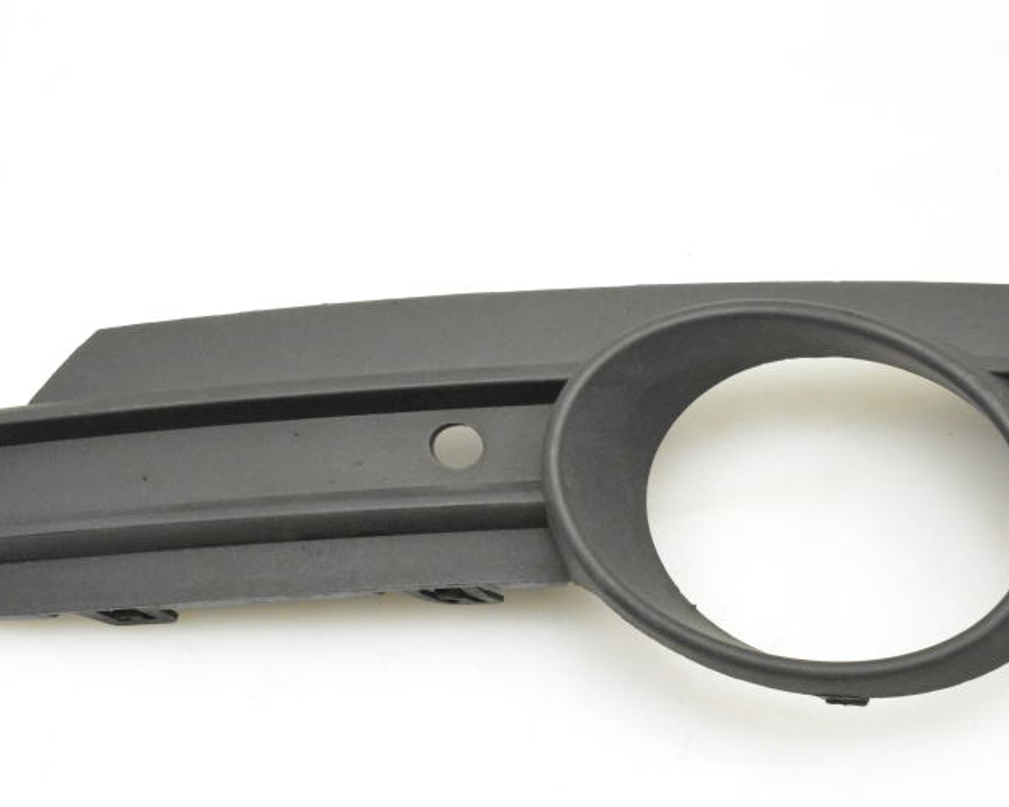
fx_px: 1642
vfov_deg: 27.5
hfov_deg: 34.1
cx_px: 555
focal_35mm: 55
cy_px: 485
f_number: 9
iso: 6400
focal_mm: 24
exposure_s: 1/320
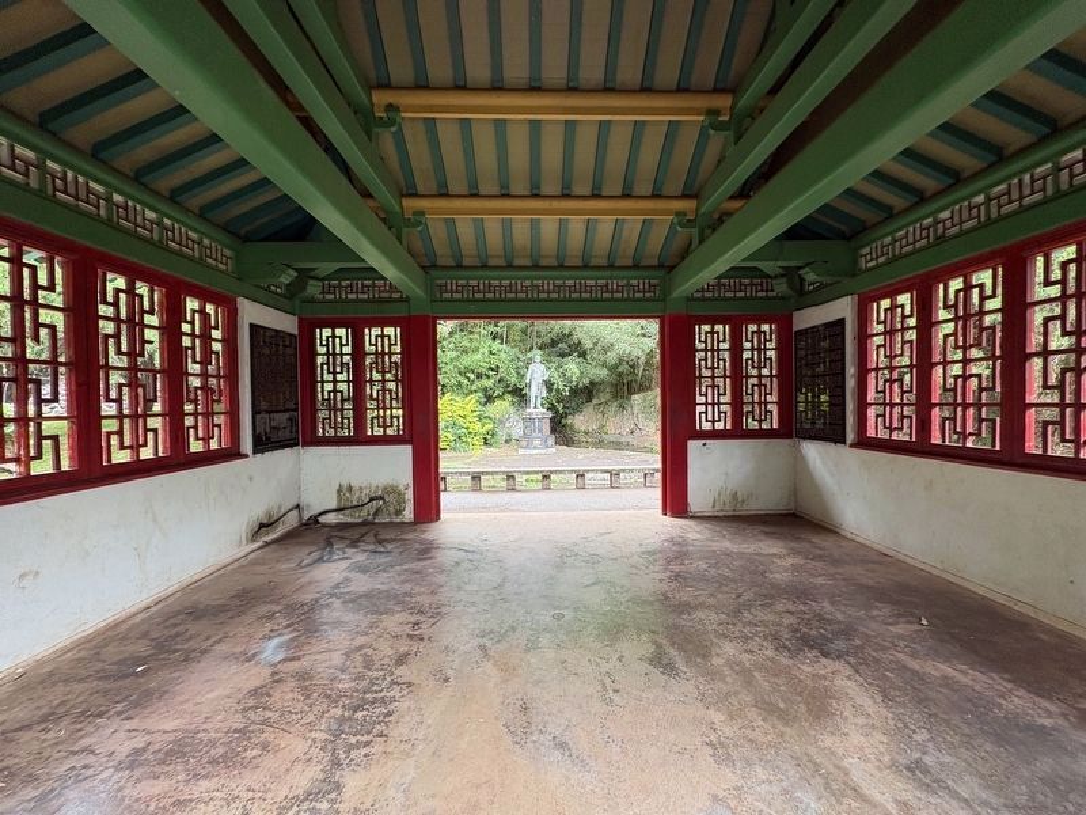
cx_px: 543
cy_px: 408
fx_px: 439
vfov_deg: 85.7
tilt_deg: -0.3
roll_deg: +1.9
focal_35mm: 14
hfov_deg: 102.1
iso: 160
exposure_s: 1/99
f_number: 2.2
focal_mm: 2.22
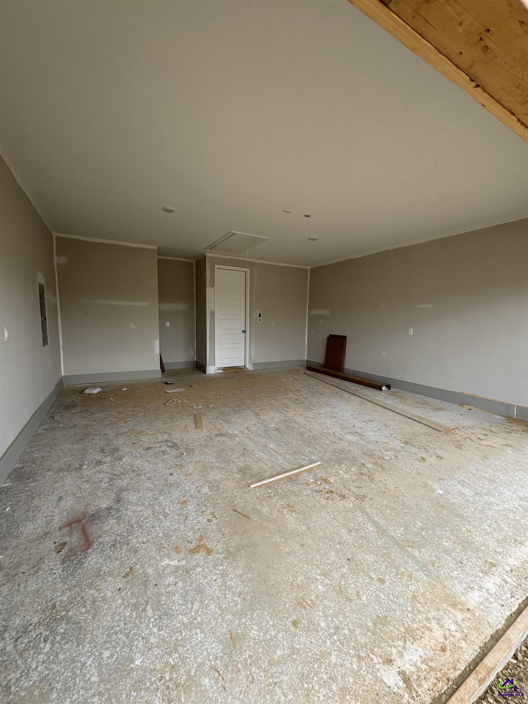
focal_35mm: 14
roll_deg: -3.1
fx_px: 285
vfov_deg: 102.1
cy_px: 352
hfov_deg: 85.7
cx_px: 264
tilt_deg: -2.4
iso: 40
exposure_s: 1/313
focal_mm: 2.22
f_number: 2.2
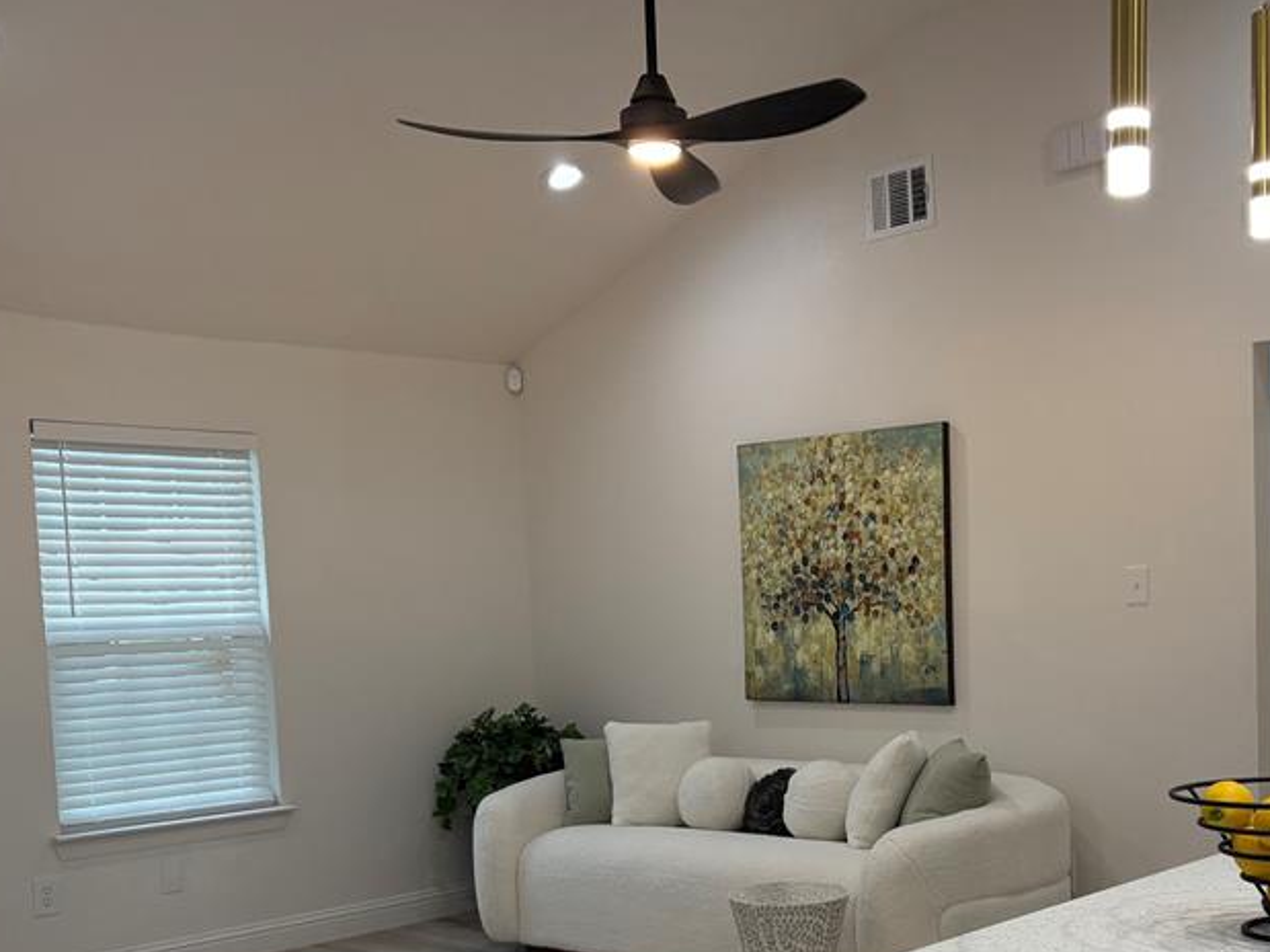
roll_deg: +2.8
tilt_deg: -4.4
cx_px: 794
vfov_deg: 32.9
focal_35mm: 43
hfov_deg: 43.5
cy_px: 712
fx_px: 1577
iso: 125
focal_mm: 5.96
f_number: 1.6
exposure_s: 1/191
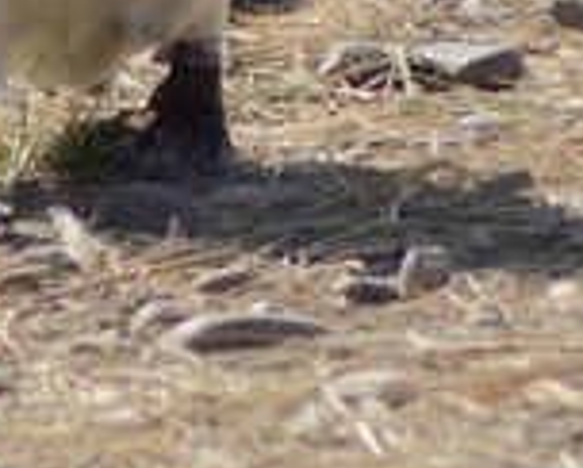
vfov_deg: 0.8
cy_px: -733
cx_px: -161
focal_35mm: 2029
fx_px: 35054
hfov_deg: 1.0
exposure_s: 1/2000
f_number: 5.6
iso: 400
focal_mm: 220
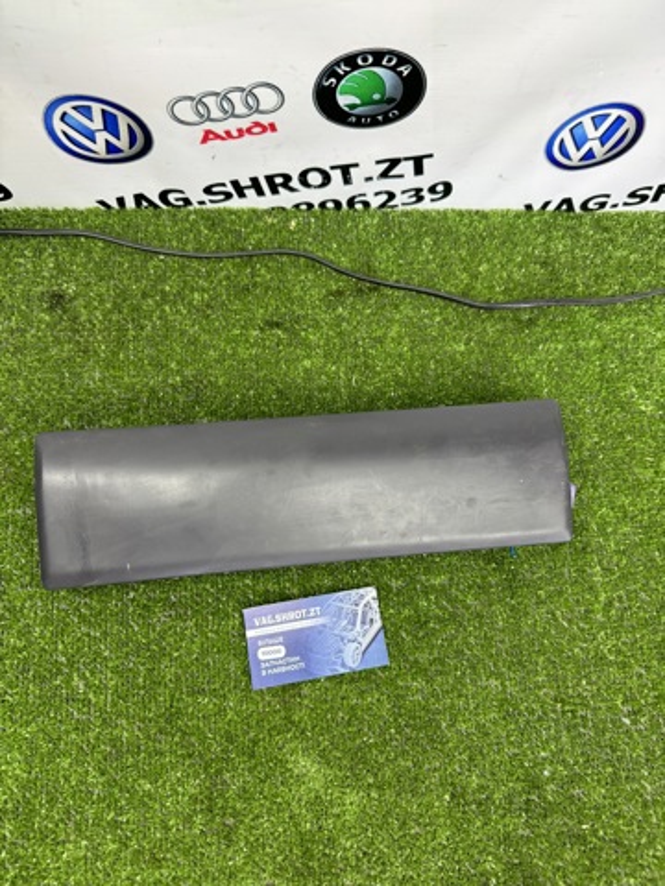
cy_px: 443
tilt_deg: -73.9
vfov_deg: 71.6
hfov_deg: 56.8
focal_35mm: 24
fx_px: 615
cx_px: 332
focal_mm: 6.76
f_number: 1.78
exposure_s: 1/100
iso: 100
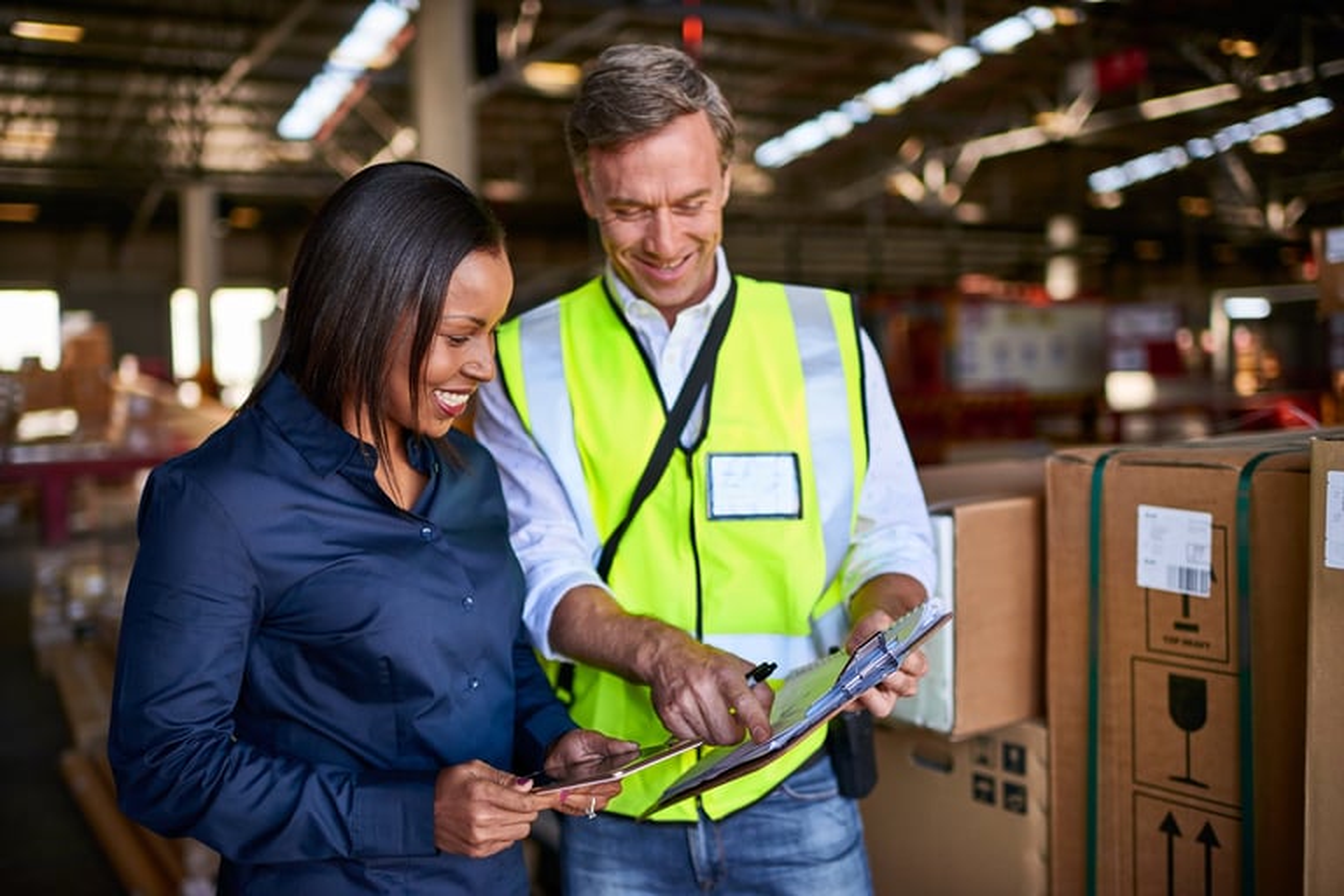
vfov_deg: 37.9
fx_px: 1307
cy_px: 448
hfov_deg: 54.4
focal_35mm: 35
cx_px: 672
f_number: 2
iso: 640
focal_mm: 35
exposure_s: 1/1600
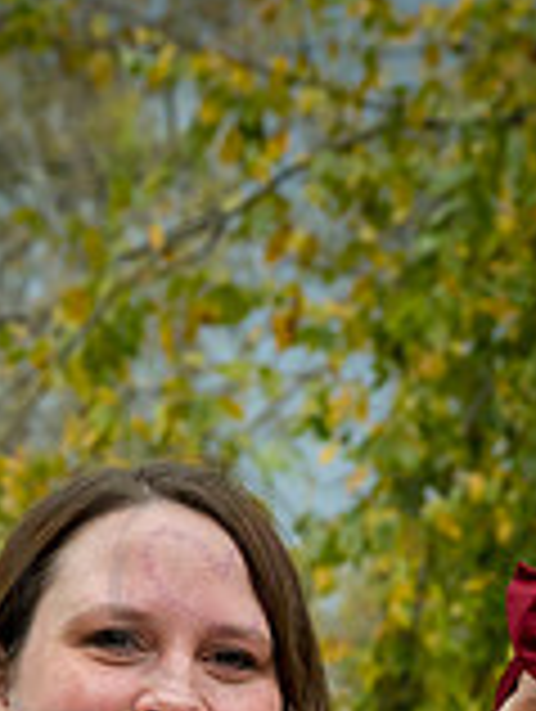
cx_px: 230
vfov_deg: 13.3
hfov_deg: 10.5
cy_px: 986
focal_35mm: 142
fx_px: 2924
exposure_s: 1/500
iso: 400
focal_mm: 52
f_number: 6.3
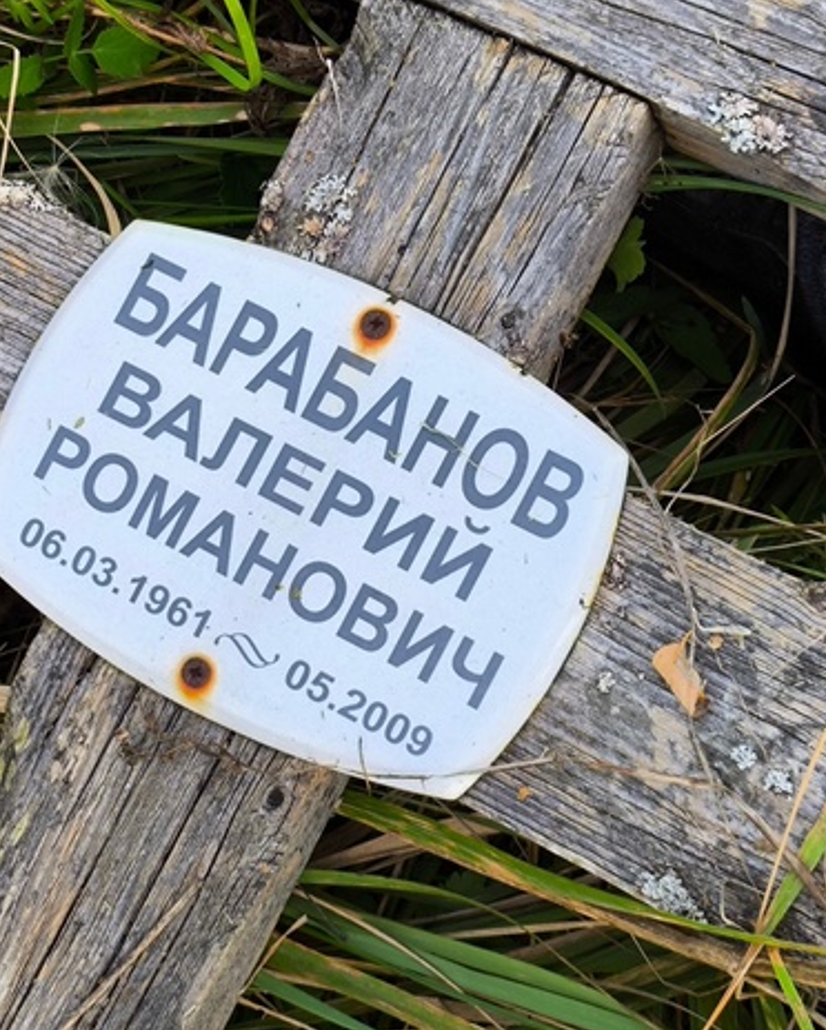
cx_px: 352
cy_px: 420
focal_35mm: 84
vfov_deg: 22.7
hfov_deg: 18.3
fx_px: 2564
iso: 50
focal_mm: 4.71
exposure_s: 1/115
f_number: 1.7
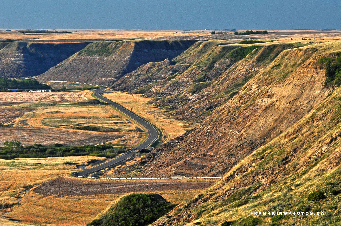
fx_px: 1731
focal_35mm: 183
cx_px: 170
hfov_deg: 11.2
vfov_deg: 7.5
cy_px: 113
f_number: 32
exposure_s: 1/13
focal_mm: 122
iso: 200
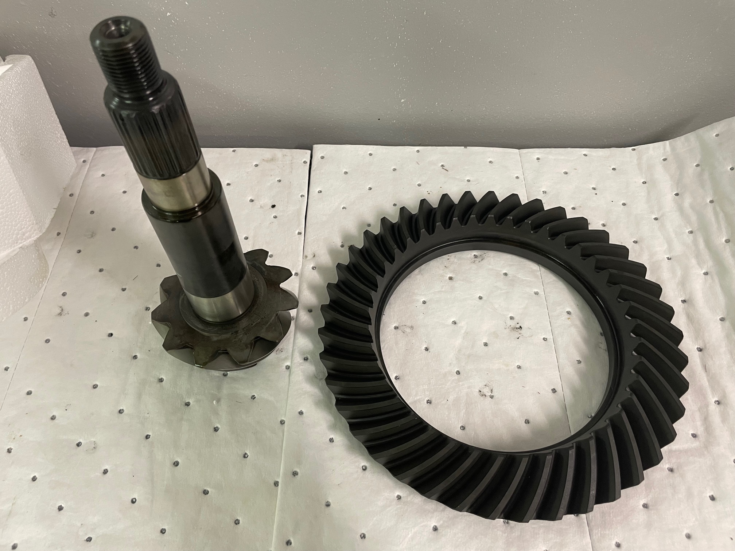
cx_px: 368
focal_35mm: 26
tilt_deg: -56.3
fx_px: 552
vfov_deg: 53.1
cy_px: 276
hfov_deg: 67.3
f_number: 1.6
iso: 160
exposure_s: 1/50
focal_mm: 4.2
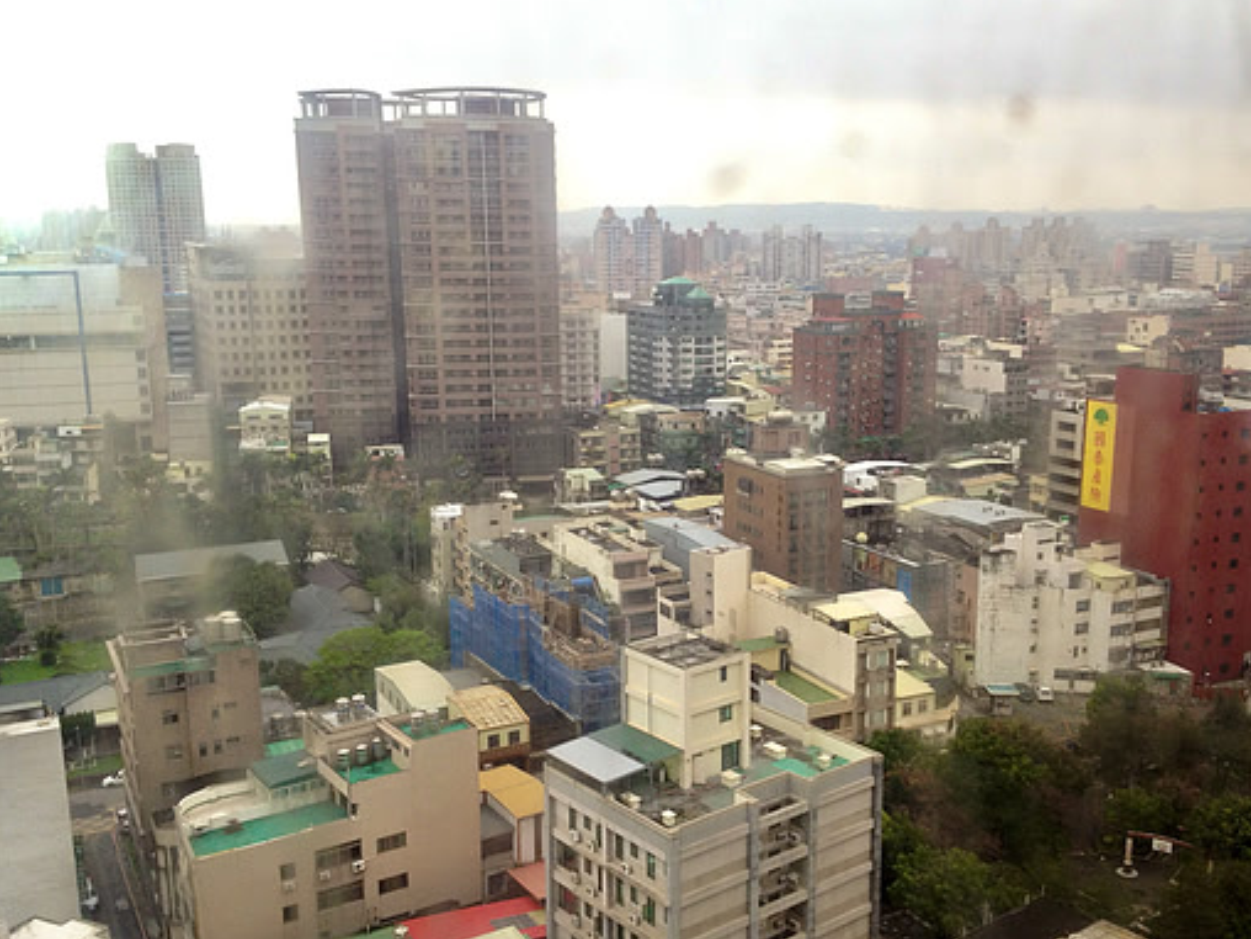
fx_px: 1446
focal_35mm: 40
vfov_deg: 35.9
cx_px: 672
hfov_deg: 46.8
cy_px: 516
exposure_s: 1/40
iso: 80
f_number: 2.4
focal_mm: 4.28
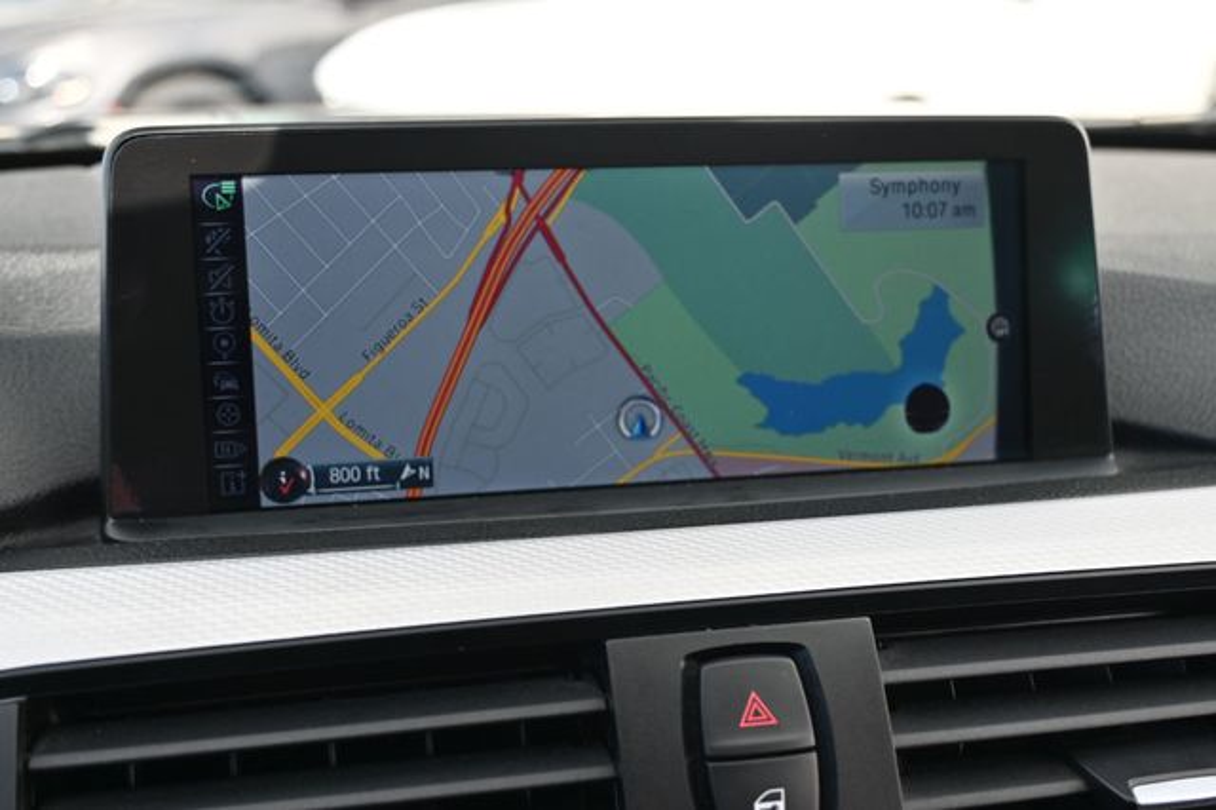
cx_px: 608
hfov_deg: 49.6
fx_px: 1317
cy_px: 405
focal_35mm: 39
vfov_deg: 34.2
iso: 220
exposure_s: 1/250
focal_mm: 26
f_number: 4.5
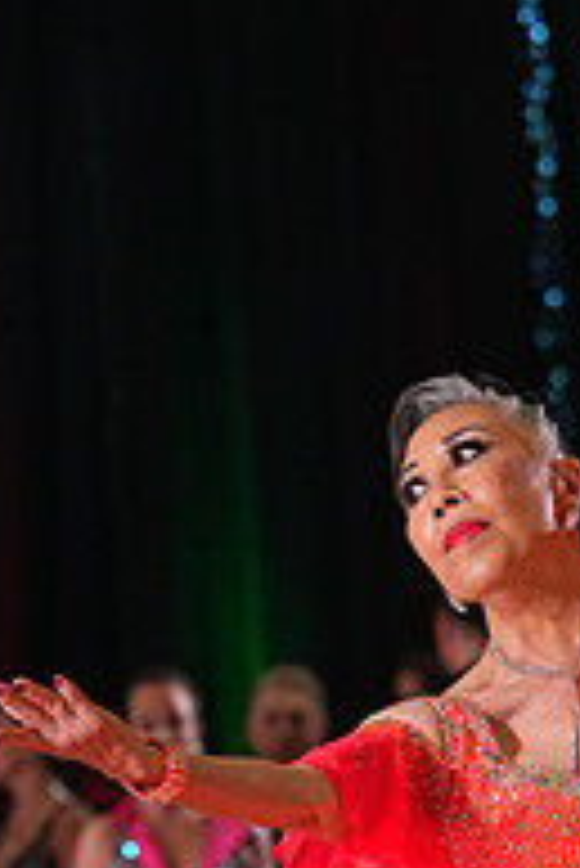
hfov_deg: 3.3
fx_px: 10155
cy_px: 1034
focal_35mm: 421
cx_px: 587
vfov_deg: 4.9
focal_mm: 140
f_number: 5
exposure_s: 1/400
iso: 6400
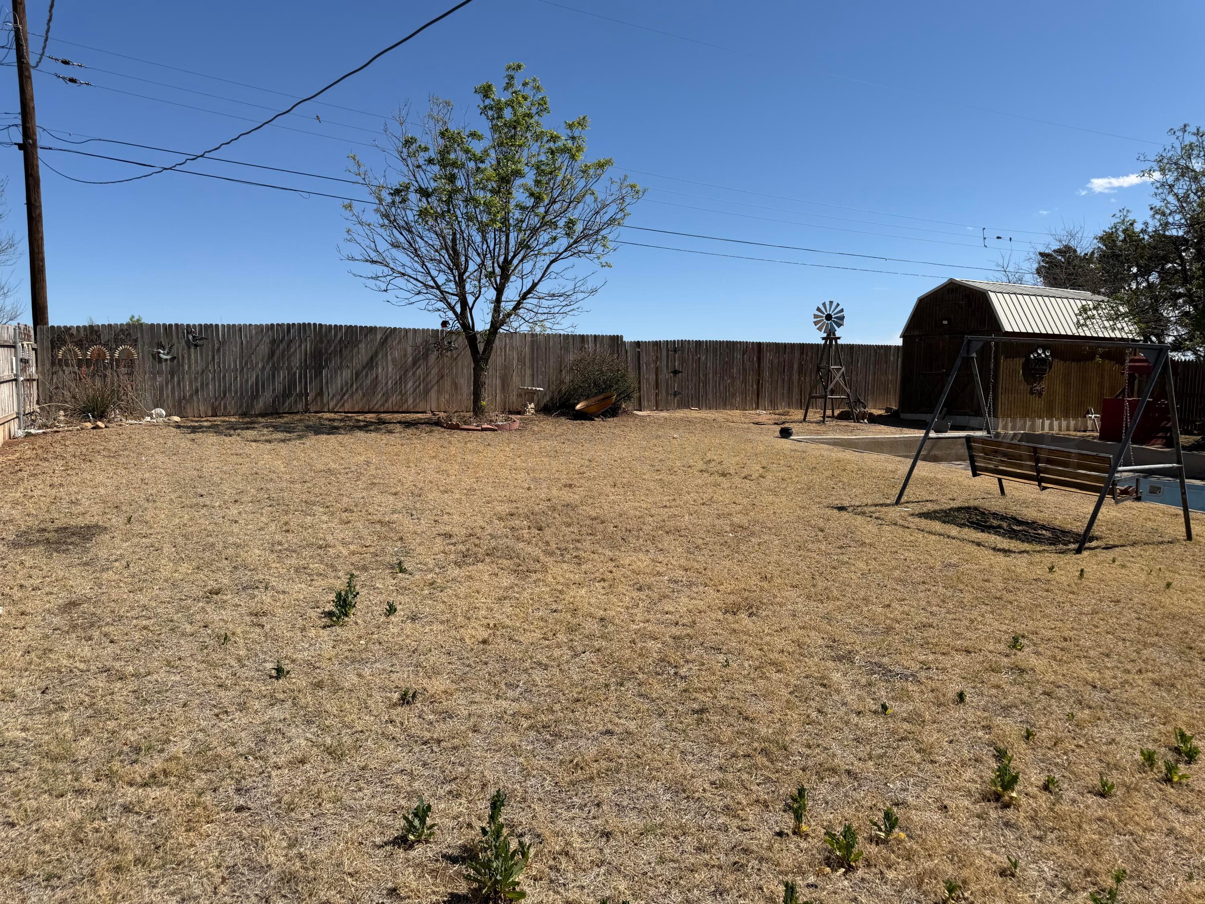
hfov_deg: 71.6
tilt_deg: -3.0
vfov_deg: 56.8
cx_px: 602
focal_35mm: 24
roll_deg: -0.6
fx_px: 835
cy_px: 452
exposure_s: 1/6711
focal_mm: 6.76
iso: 80
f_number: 1.78
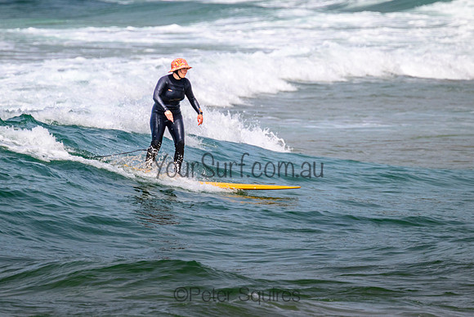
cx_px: 246
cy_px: 145
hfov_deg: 2.3
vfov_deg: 1.5
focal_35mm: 905
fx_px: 11919
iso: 800
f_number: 11
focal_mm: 800
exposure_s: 1/2000
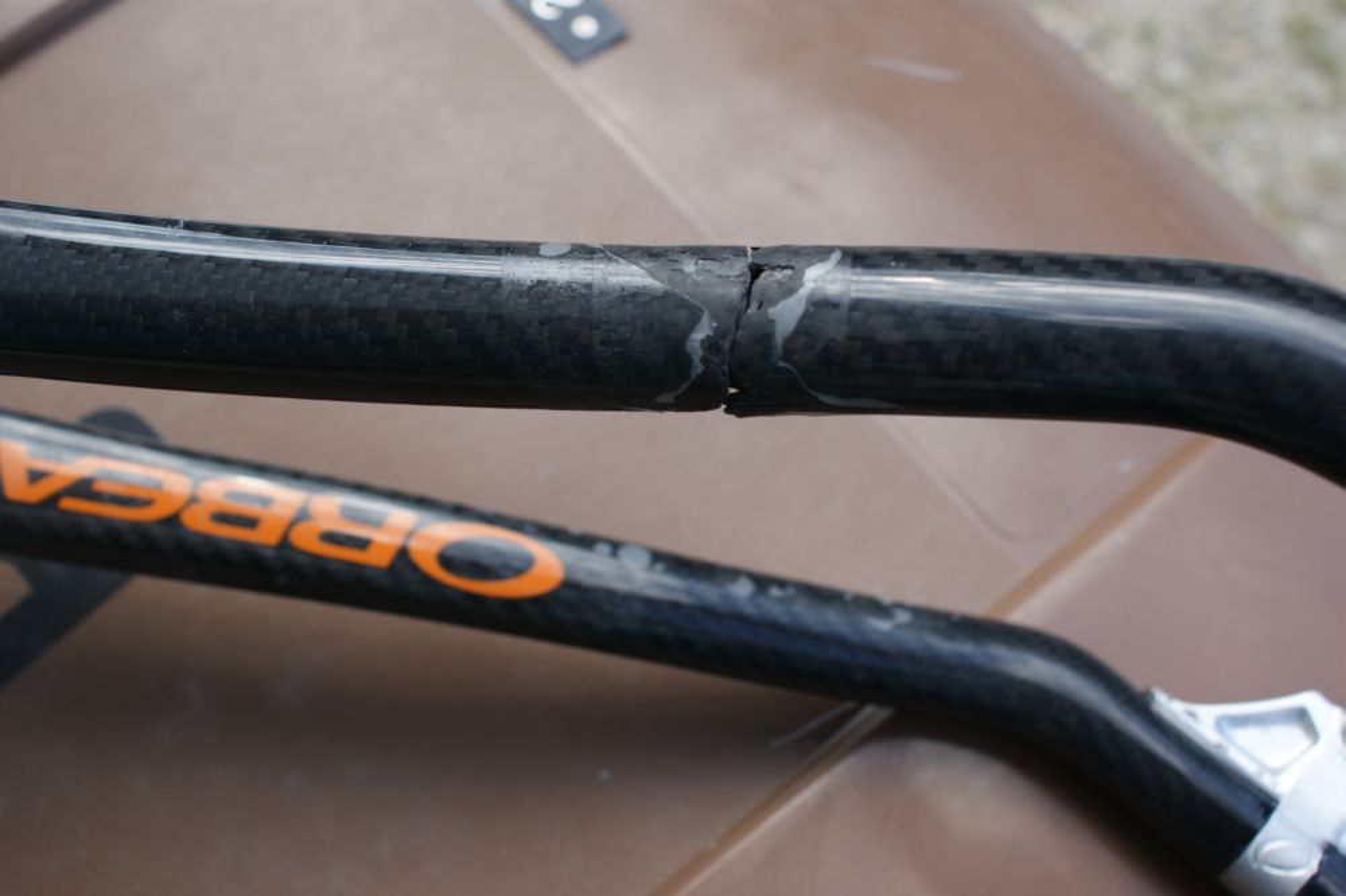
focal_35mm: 42
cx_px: 673
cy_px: 448
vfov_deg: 31.9
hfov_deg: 46.4
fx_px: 1570
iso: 100
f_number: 5.6
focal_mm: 28
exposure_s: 1/125
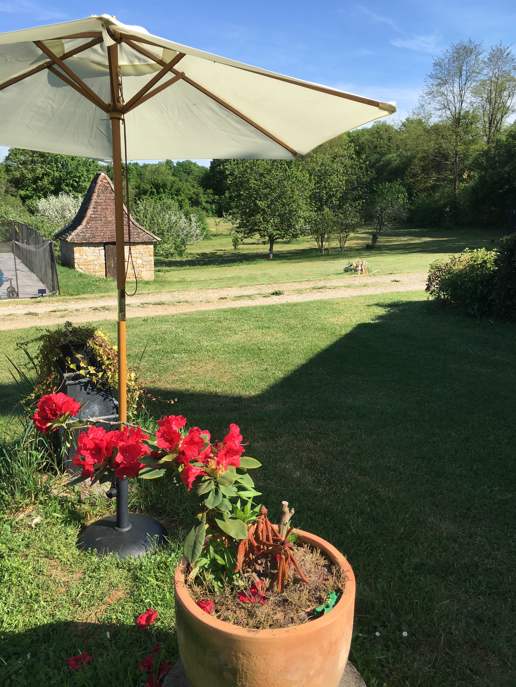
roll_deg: -1.5
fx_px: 576
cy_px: 344
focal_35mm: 29
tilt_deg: -12.0
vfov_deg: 61.7
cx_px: 258
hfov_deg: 48.2
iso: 25
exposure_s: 1/1026
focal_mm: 4.15
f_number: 2.2
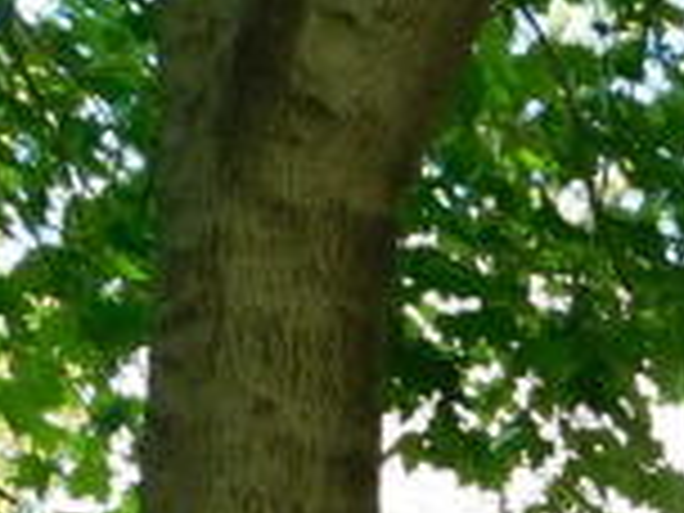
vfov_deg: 8.9
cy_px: 1098
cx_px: 1570
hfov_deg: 11.0
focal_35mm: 155
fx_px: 3063
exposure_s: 1/200
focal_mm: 4
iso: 125
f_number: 3
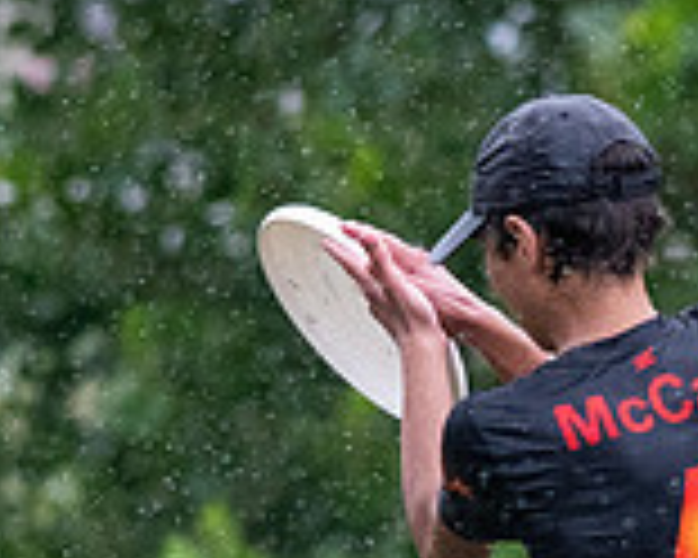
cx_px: 883
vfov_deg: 0.8
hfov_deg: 1.0
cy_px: 879
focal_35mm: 1858
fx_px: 38383
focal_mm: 300
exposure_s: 1/2000
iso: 1600
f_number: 4
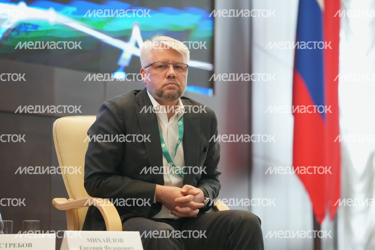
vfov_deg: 7.2
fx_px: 1990
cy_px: 125
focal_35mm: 191
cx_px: 188
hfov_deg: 10.8
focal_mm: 191
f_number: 3.5
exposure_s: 1/500
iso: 6400
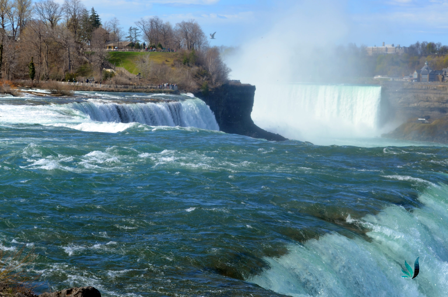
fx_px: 1025
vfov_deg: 16.5
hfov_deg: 24.7
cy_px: 148
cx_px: 224
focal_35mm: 82
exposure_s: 1/250
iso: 110
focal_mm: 55
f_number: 8
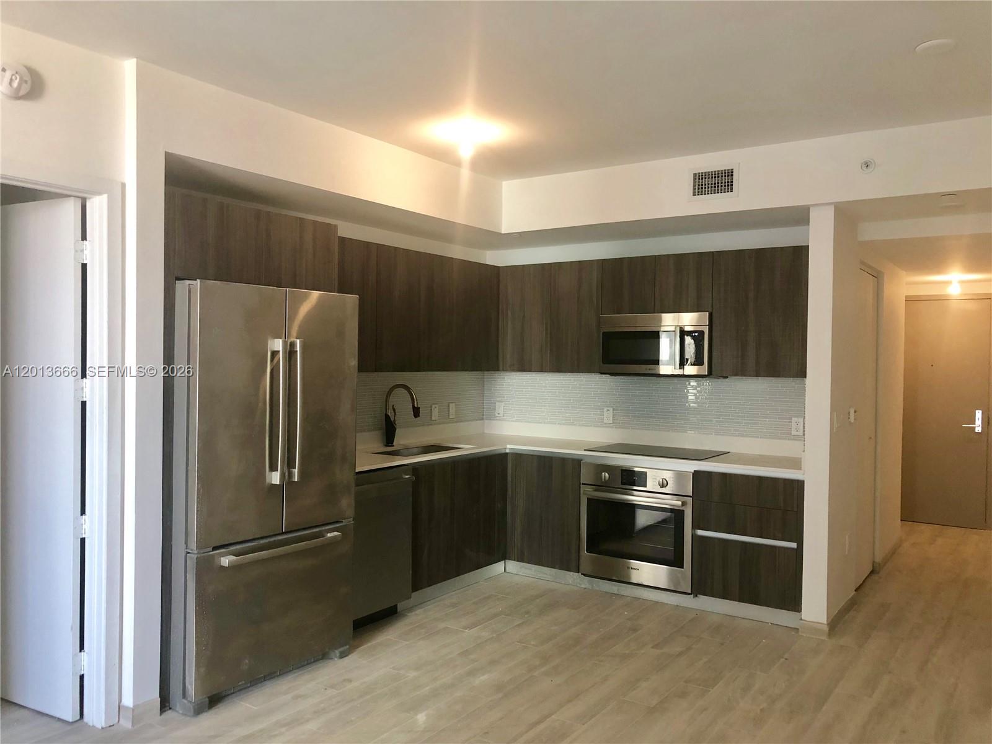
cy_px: 372
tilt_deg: -1.8
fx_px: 802
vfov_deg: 49.7
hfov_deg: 63.4
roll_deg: -0.8
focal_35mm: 28
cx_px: 496
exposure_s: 1/30
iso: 40
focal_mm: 3.99
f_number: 1.8
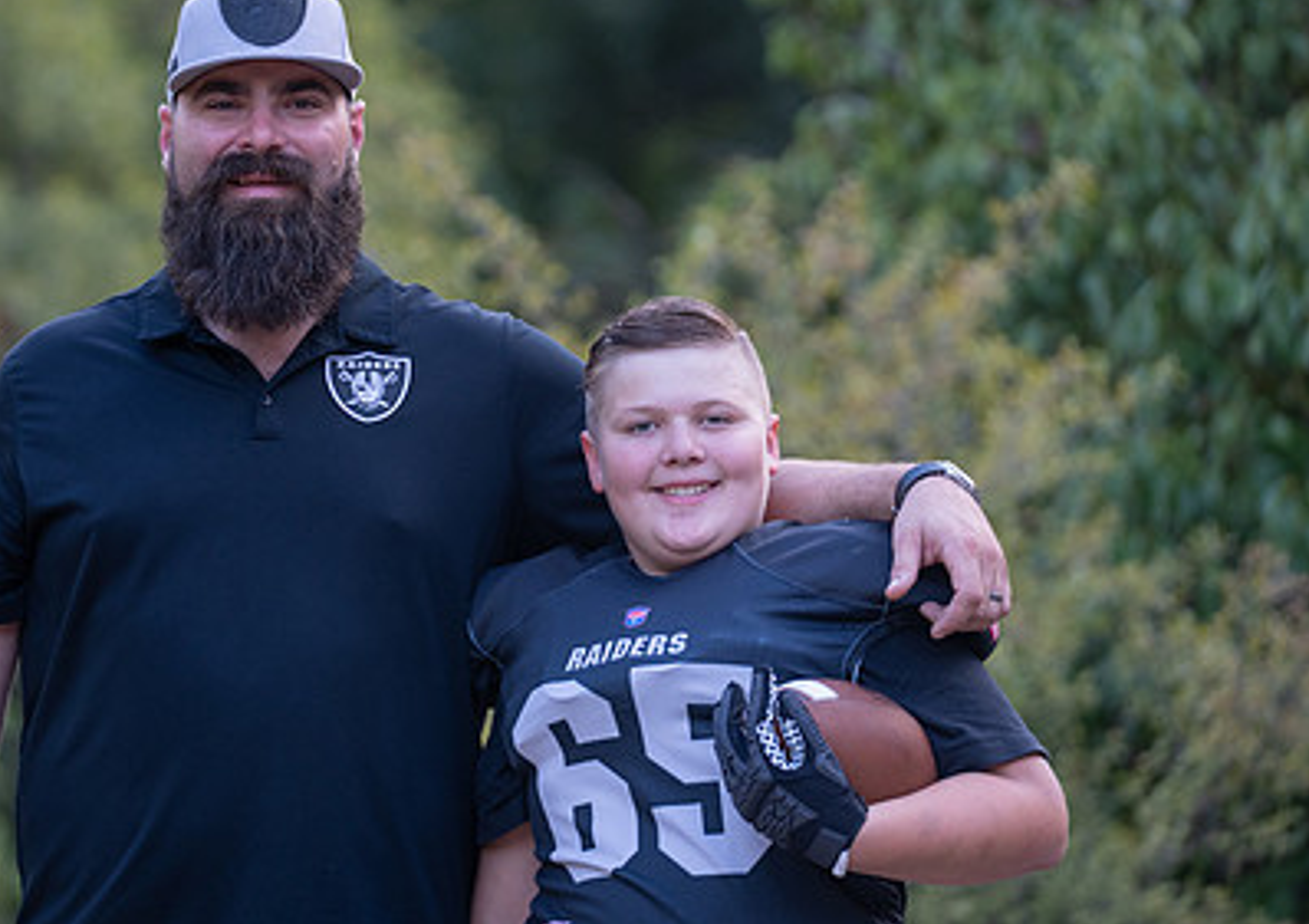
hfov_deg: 9.6
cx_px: 401
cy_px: 428
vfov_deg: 6.8
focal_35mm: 210
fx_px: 7777
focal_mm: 136
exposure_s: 1/320
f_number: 2.8
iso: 640
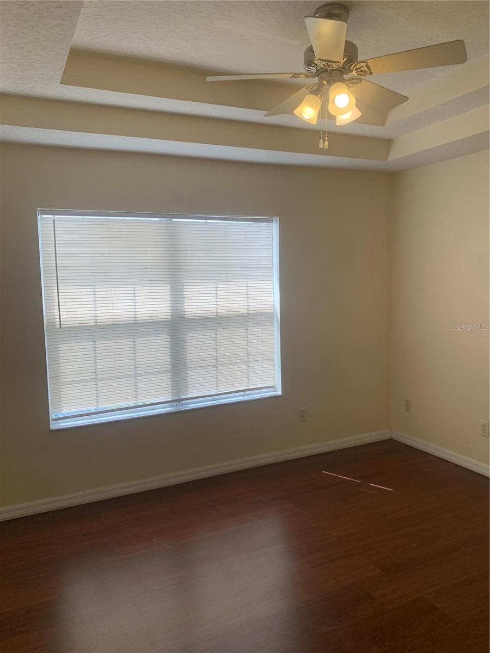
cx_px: 245
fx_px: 491
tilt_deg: -4.0
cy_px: 326
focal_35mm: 26
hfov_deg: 53.1
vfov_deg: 67.3
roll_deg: +0.5
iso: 25
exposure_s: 1/226
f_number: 1.8
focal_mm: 4.25
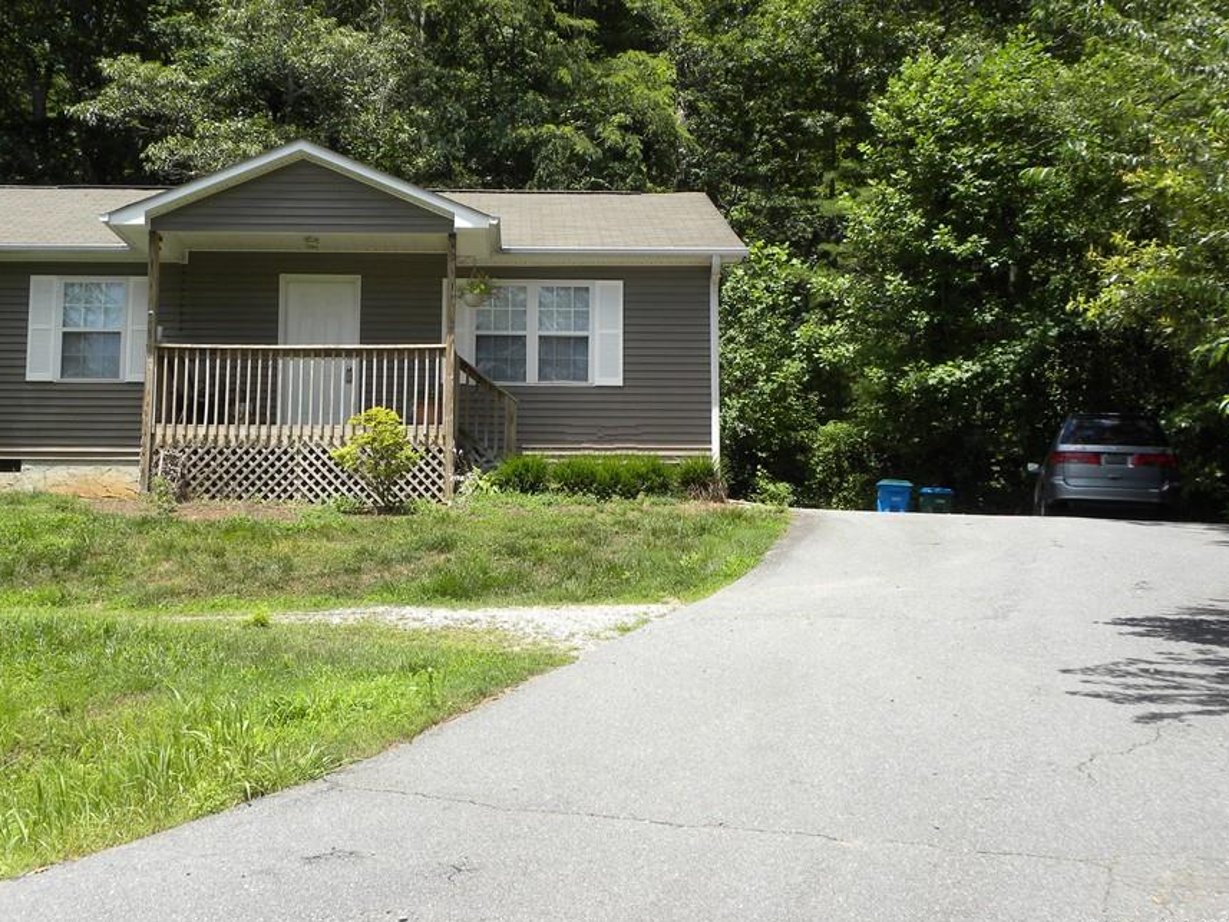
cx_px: 515
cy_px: 390
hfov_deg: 38.8
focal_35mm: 49
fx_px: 1740
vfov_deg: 29.6
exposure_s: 1/188
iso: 64
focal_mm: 7.3
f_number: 5
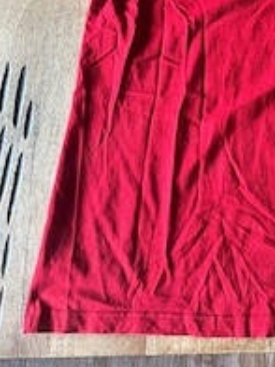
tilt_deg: -67.8
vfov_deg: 33.9
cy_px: 24
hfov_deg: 26.1
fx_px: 561
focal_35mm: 53
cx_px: 277
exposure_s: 1/81
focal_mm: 5.7
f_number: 1.5
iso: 125
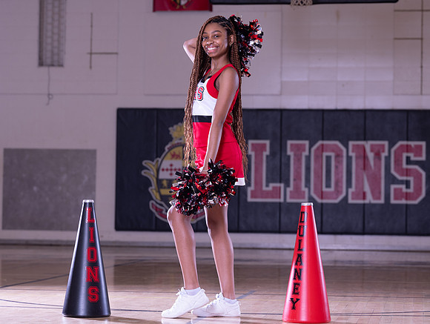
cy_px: 142
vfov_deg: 12.9
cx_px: 209
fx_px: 1437
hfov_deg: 17.0
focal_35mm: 115
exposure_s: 1/125
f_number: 3.5
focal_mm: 79
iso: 250
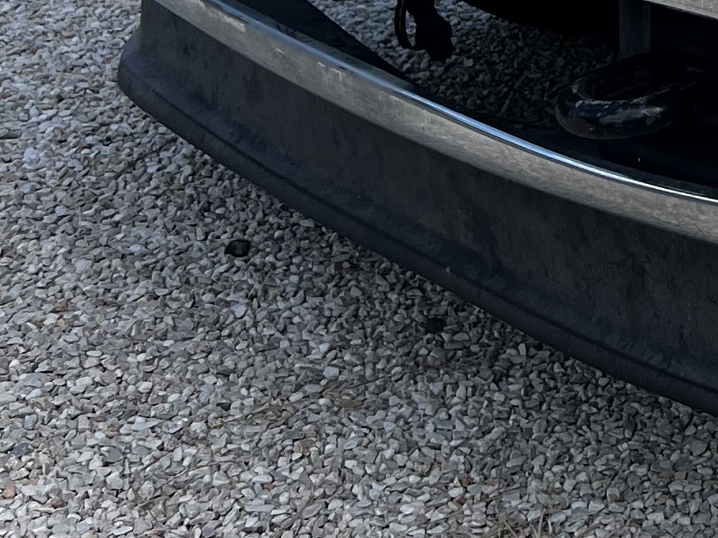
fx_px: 2488
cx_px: 1369
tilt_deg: -6.7
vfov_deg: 11.2
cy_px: -524
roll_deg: -2.6
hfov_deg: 14.2
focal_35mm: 120
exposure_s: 1/2762
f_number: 1.5
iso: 50
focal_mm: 5.7
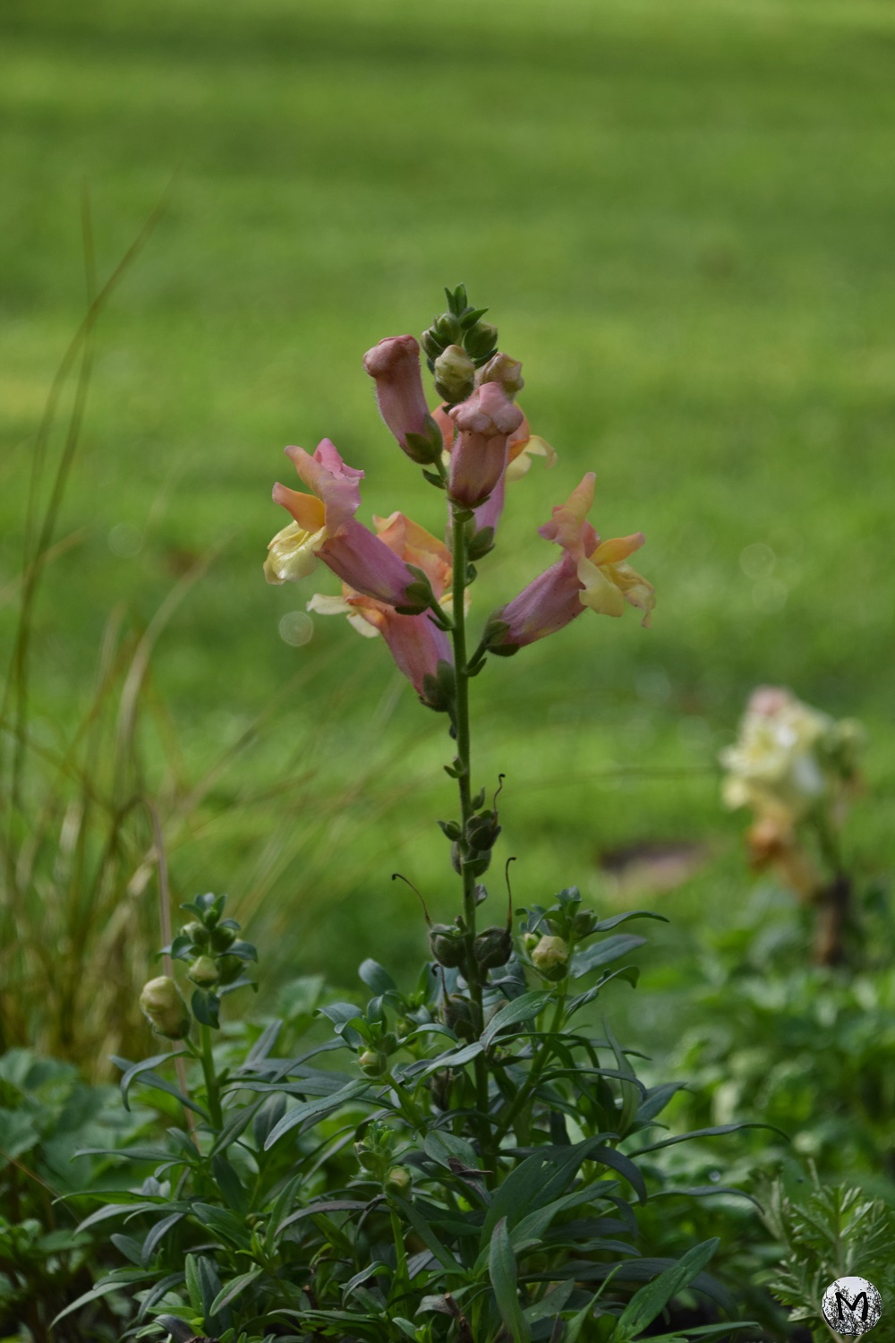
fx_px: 5146
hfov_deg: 9.9
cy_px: 672
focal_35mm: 138
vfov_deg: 14.9
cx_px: 448
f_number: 8
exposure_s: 1/250
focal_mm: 92
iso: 400
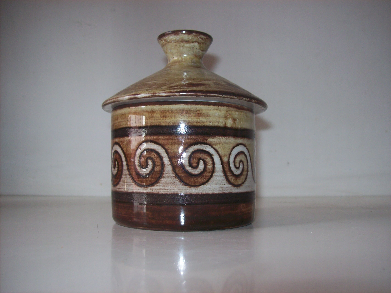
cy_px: 146
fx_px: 406
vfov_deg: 39.6
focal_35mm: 36
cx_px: 196
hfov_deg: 51.4
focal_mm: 6
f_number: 2.7
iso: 80
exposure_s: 1/64
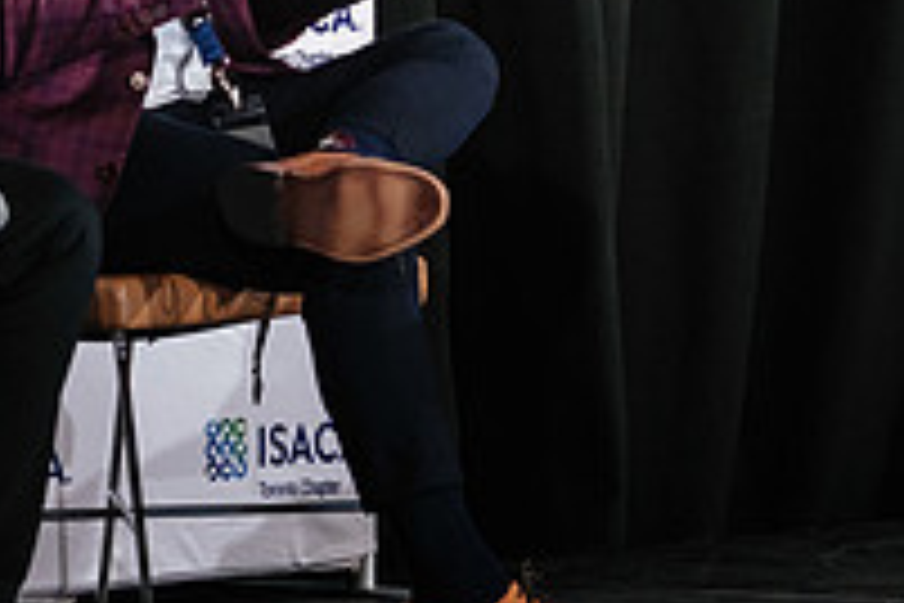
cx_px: 528
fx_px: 10345
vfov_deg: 3.3
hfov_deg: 5.0
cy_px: 216
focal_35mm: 412
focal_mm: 87.1
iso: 800
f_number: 2.8
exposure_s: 1/100
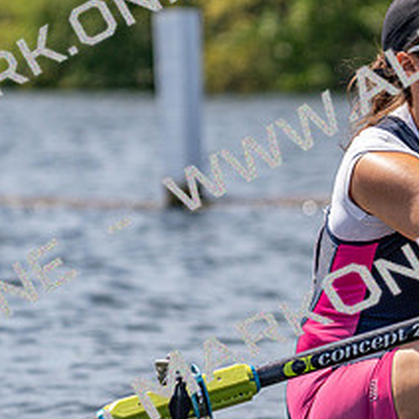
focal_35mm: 465
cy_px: 216
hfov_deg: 3.8
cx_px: 407
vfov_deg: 3.8
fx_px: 6368
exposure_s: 1/2000
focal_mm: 200
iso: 250
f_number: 5.6
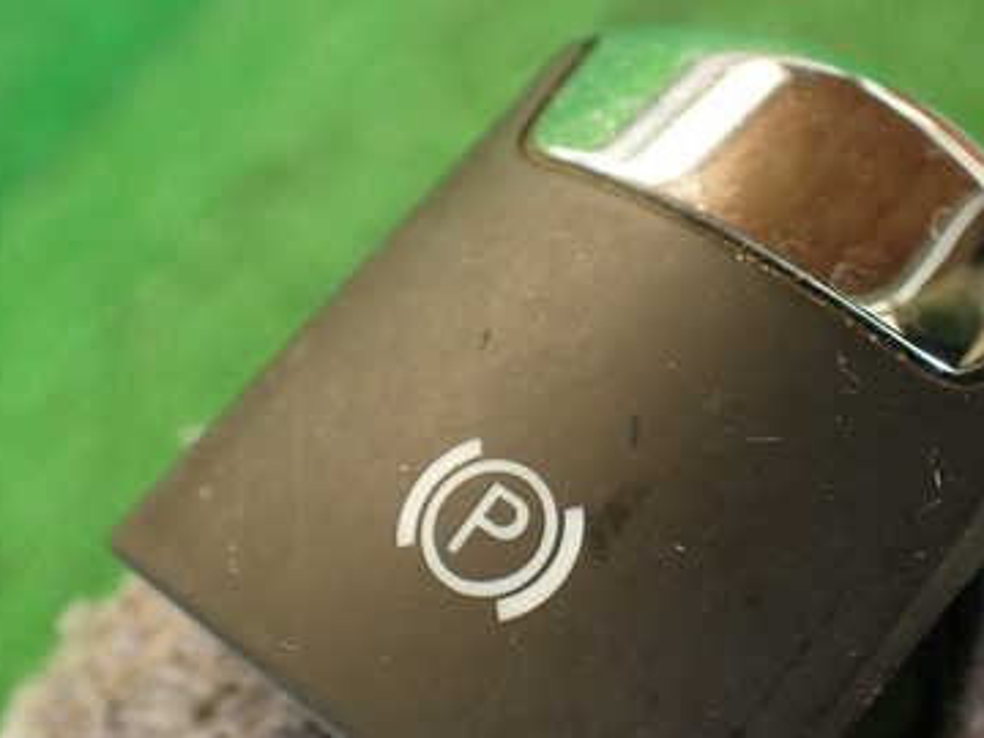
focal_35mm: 50
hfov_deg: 37.7
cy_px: 484
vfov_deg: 28.9
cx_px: 670
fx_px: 1421
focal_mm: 5.4
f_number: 2.3
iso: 200
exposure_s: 1/30
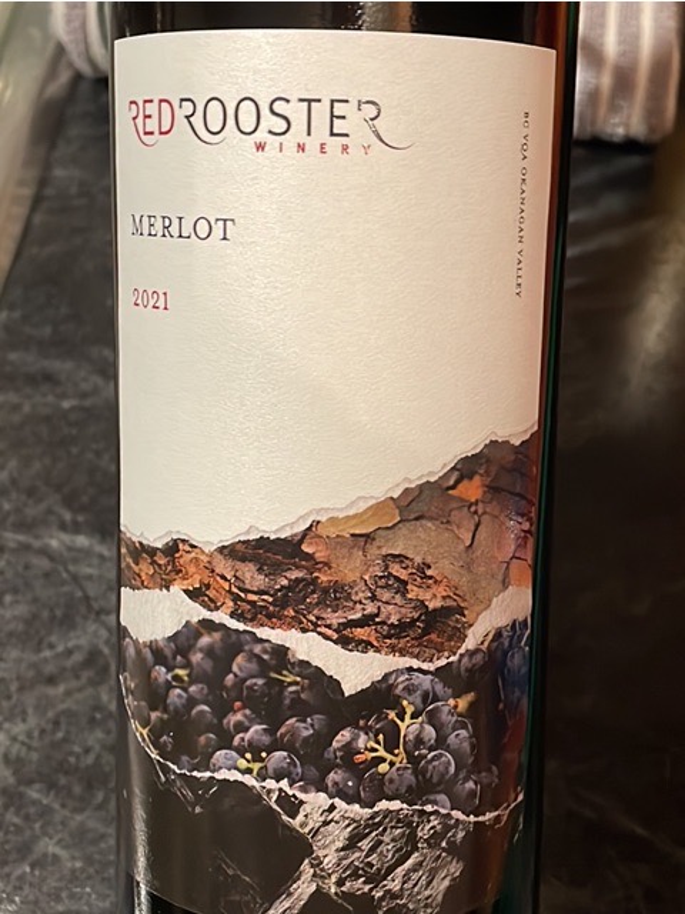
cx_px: 342
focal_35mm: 27
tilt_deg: -56.5
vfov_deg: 65.3
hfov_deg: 51.4
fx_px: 712
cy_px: 457
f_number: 1.6
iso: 400
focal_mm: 4.2
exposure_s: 1/40
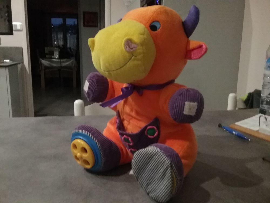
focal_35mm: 31
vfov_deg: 45.4
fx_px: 242
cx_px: 135
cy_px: 102
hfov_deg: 58.4
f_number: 2.2
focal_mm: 3.3
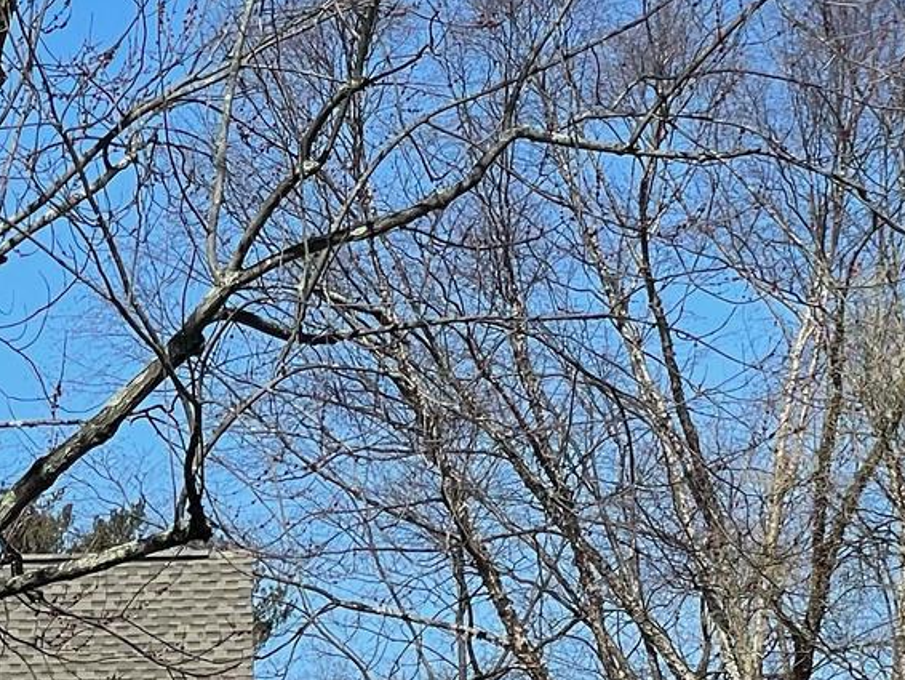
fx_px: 4917
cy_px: 1070
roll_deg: -0.6
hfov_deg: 10.2
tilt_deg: +1.6
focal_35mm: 188
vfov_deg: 7.7
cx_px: -465
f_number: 2
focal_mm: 6
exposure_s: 1/1546
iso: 25
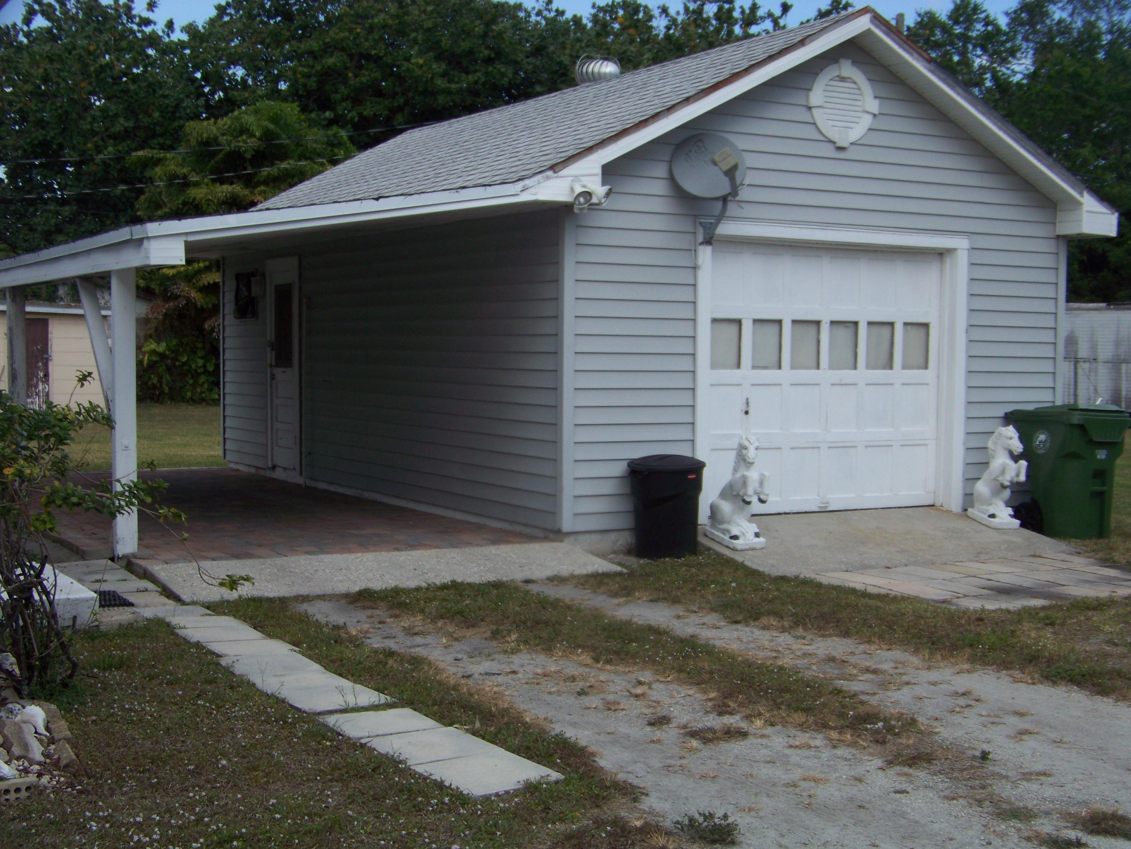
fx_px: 1601
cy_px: 424
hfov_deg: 38.9
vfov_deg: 29.7
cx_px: 566
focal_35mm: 49
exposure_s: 1/1000
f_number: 2.8
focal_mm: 7.6
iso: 70
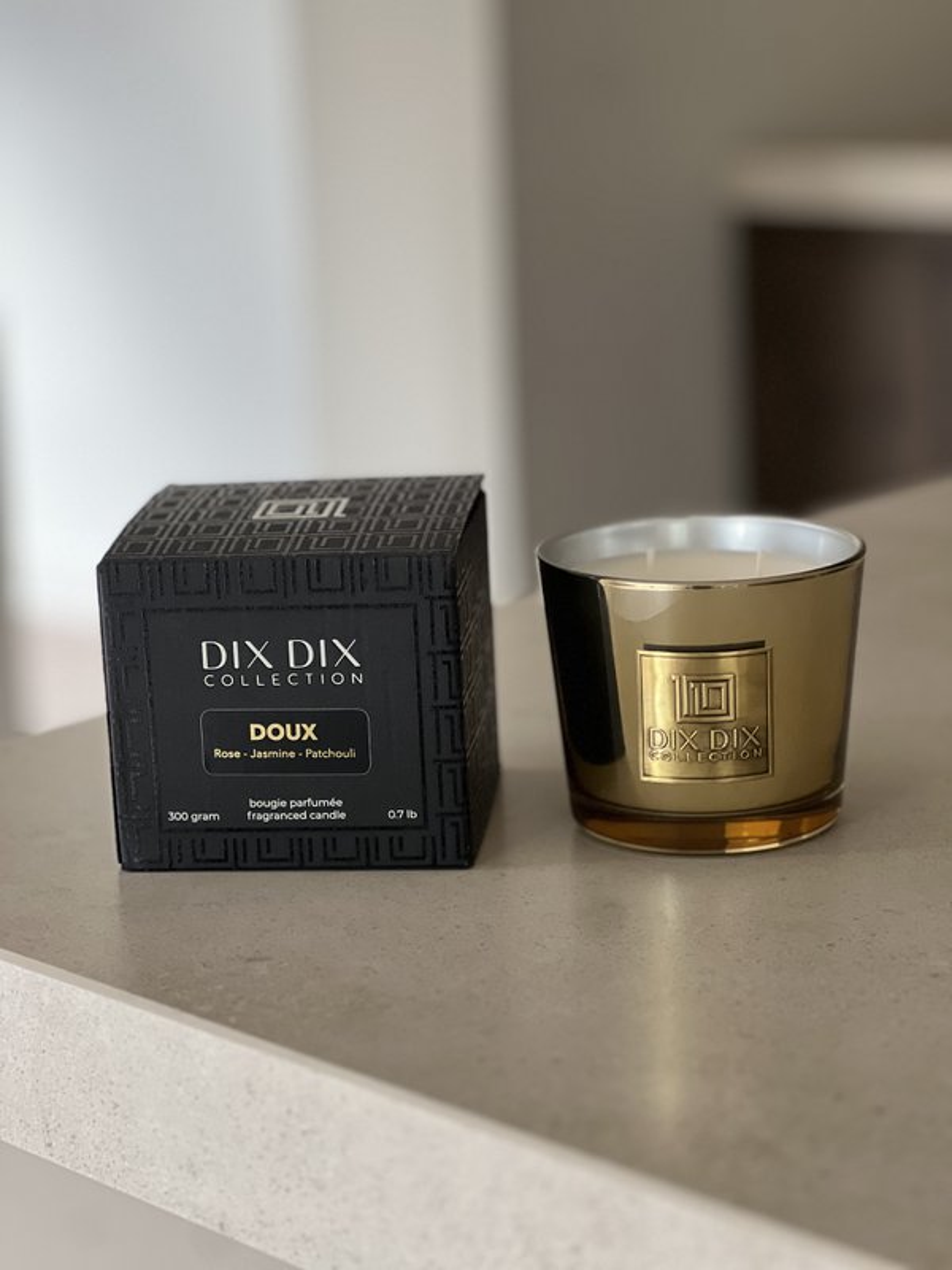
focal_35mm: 77
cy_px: 635
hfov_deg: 19.1
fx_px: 2824
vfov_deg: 25.3
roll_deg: +2.7
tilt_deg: -13.7
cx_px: 476
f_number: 2.8
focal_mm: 9
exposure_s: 1/40
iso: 200
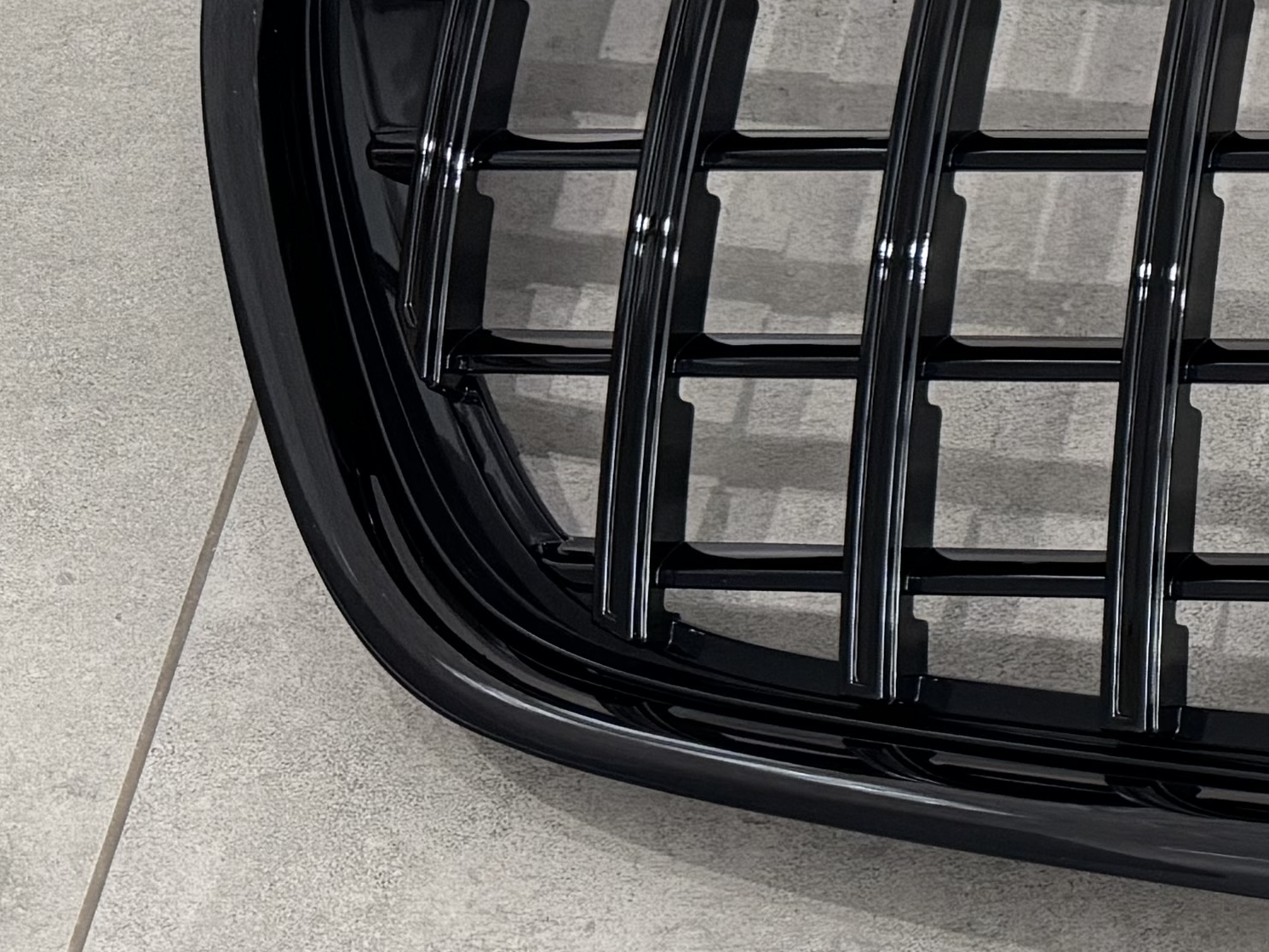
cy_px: 364
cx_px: 2366
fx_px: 3373
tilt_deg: -60.2
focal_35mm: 92
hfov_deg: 17.0
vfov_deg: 16.0
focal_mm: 6.76
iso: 320
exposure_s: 1/60
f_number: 1.78
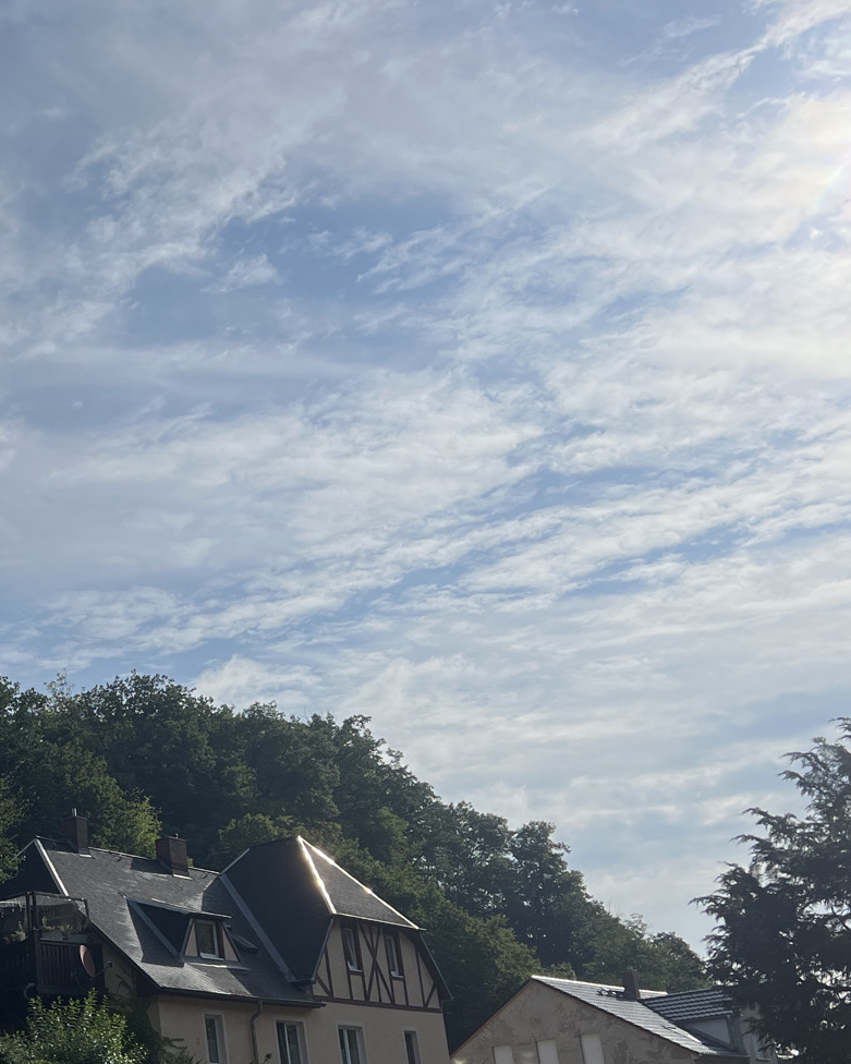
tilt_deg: +17.1
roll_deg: +5.4
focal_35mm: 52
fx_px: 1637
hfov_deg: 28.1
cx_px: 85
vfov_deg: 35.6
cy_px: 721
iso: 50
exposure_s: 1/16393
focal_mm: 5.7
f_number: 1.5
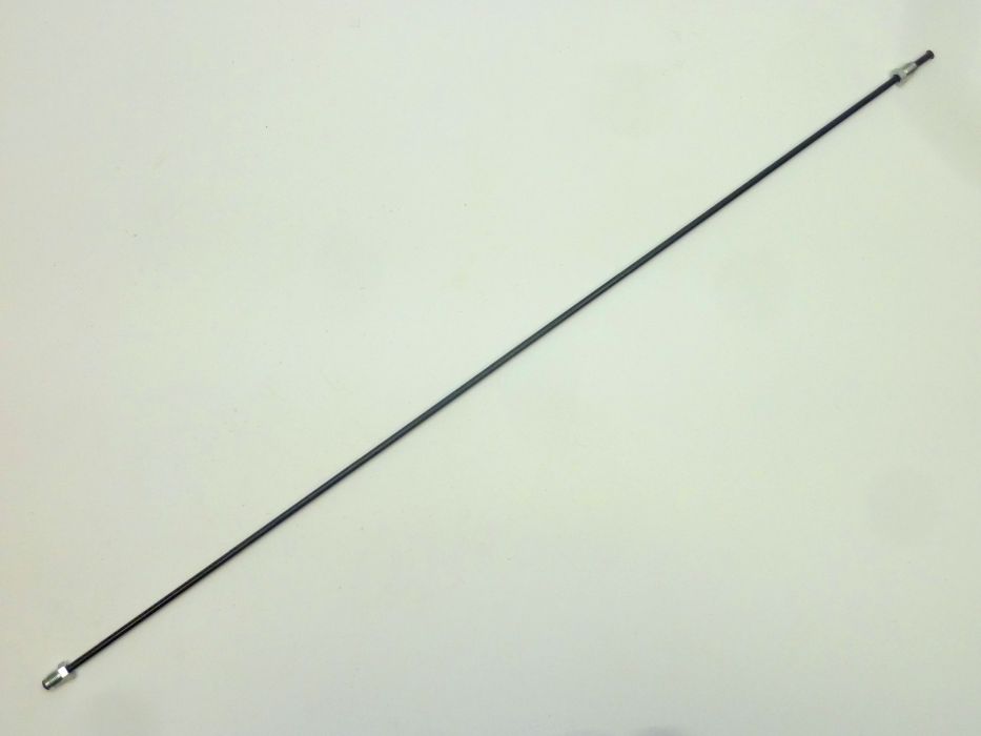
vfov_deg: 38.7
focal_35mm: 37
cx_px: 490
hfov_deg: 50.1
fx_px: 1049
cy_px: 368
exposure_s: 1/30
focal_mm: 6.1
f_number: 3.6
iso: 250
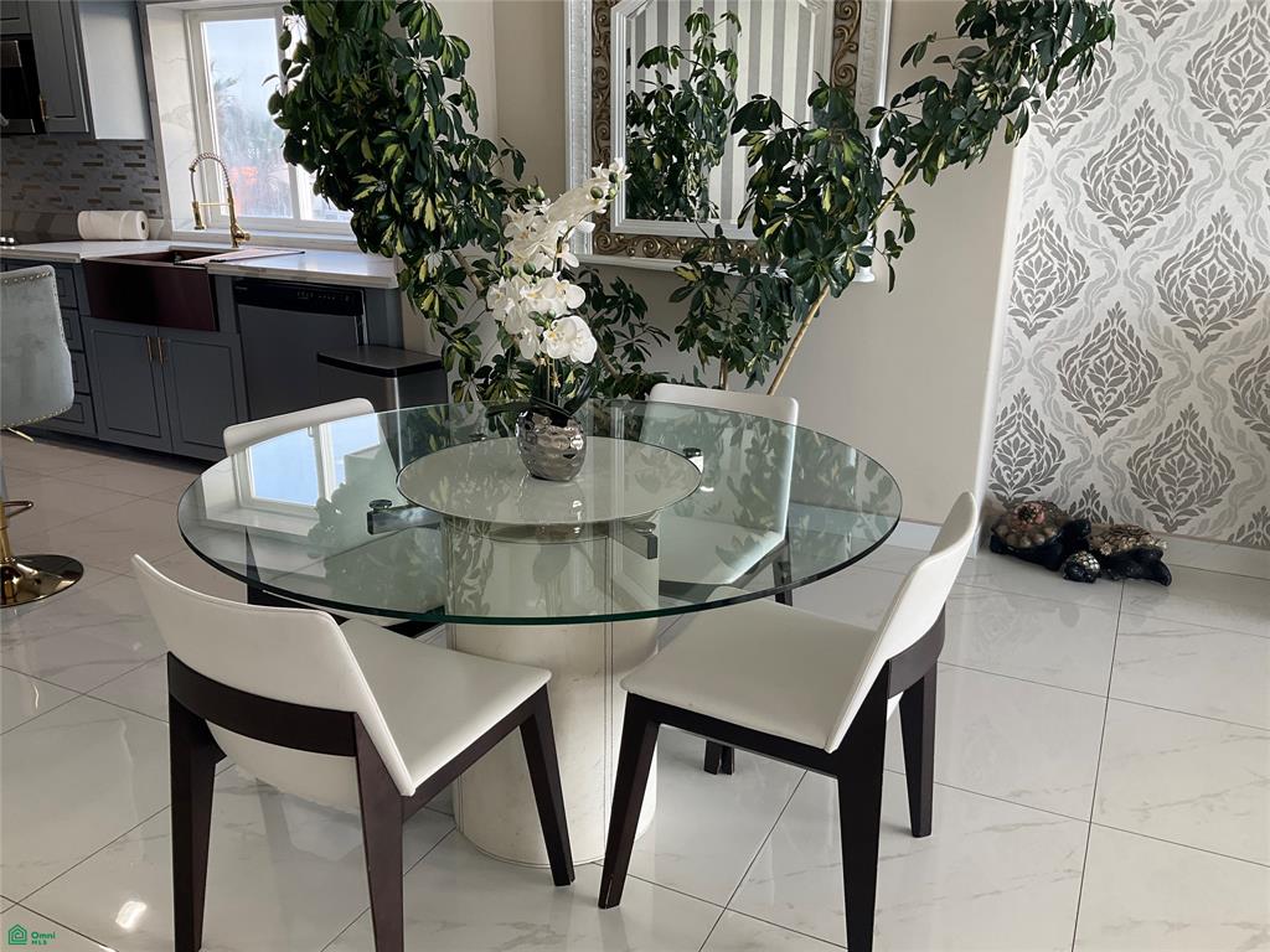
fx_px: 1064
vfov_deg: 48.2
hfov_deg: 61.7
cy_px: 476
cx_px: 635
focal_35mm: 29
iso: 40
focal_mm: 3
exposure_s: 1/60
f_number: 1.8
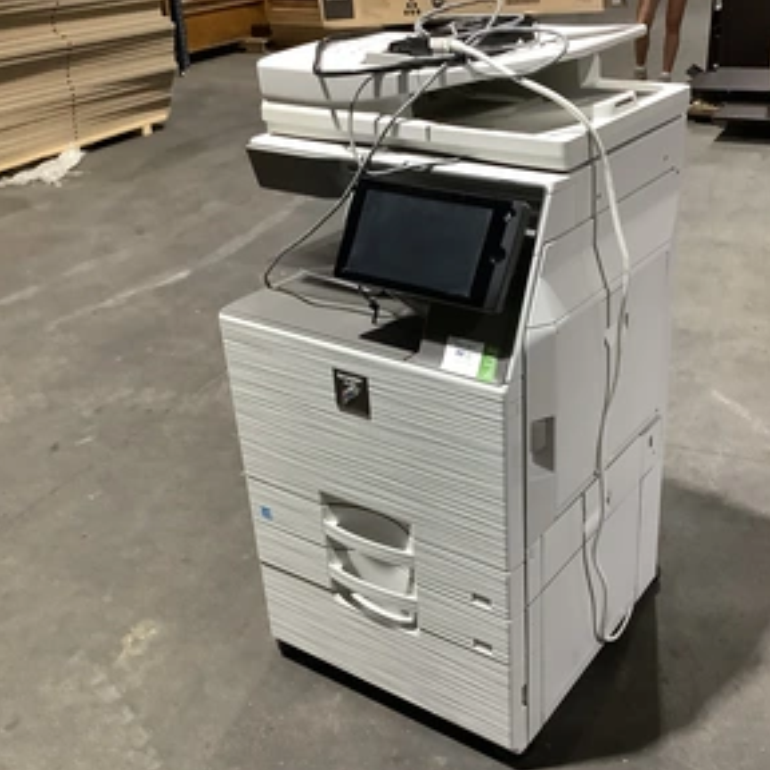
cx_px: 487
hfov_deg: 43.5
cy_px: 398
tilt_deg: -27.9
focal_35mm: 38
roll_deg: +1.7
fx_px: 956
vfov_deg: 43.9
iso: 250
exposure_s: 1/50
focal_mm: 3.3
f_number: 2.4
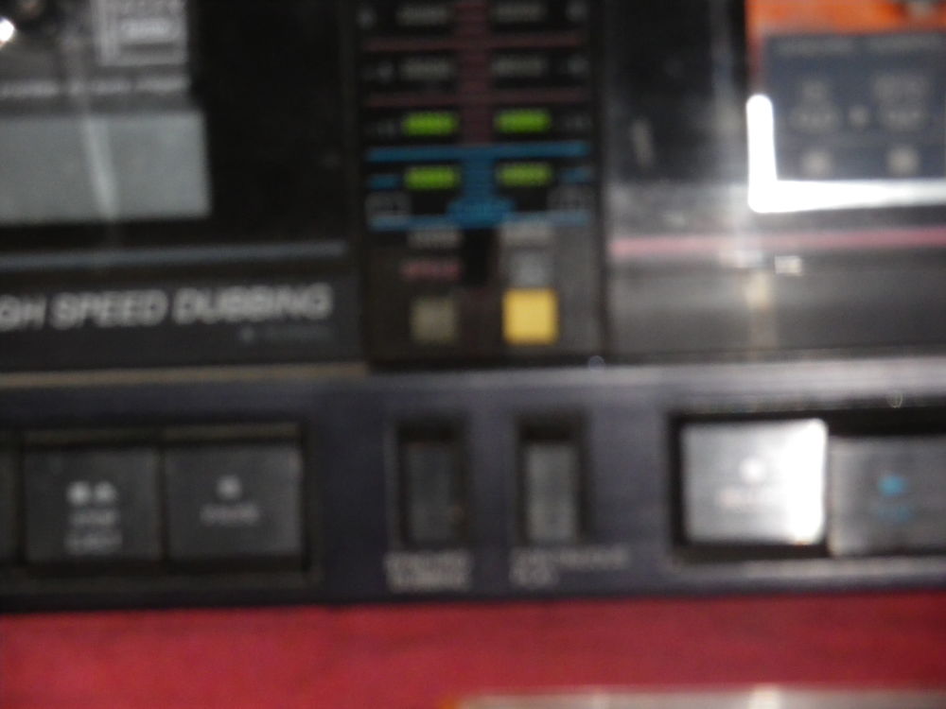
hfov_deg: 13.7
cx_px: 473
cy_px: 354
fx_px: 3935
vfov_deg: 10.3
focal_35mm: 144
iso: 400
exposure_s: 1/100
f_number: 5.3
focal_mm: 25.8
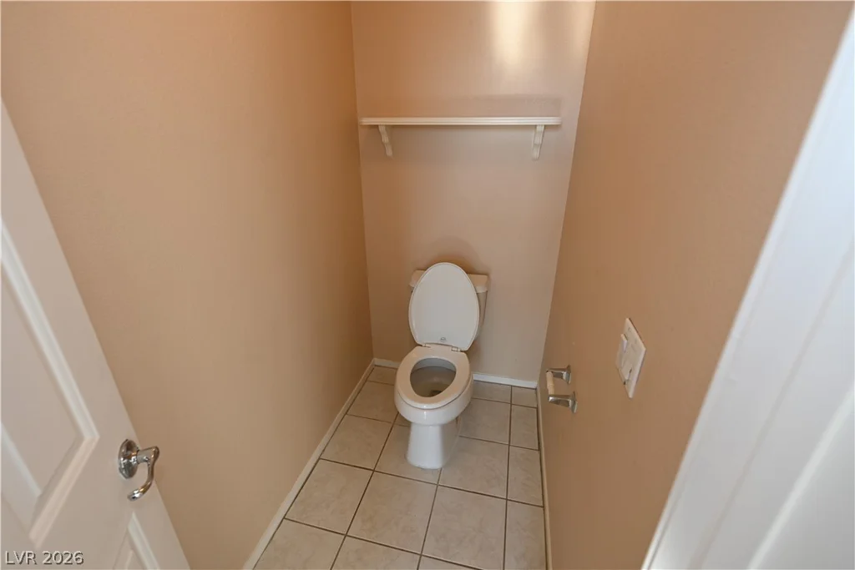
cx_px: 428
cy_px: 285
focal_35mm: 16
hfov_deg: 96.7
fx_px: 380
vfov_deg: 73.8
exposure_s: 1/80
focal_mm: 16
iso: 200
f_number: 4.5
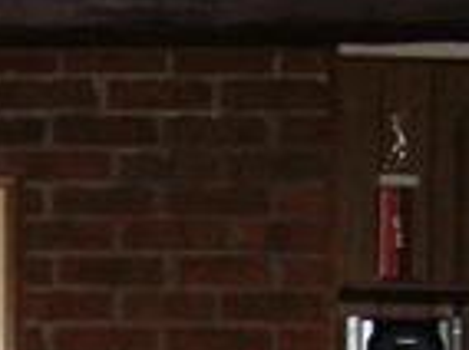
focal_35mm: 158
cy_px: 756
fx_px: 2137
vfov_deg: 8.7
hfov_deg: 12.0
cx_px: -238
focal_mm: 5.8
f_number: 2.6
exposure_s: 1/60
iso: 200
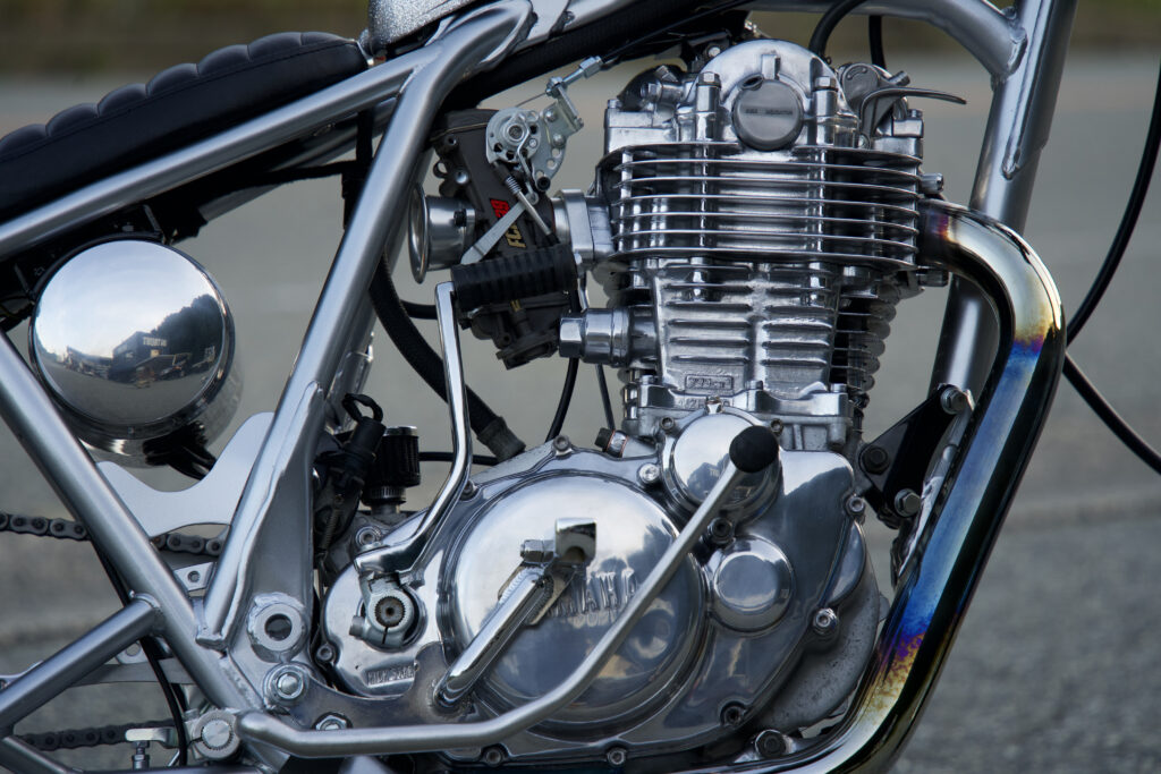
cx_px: 580
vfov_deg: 8.1
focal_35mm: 169
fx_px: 5451
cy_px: 387
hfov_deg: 12.2
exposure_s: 1/200
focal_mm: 169
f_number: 5.6
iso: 400
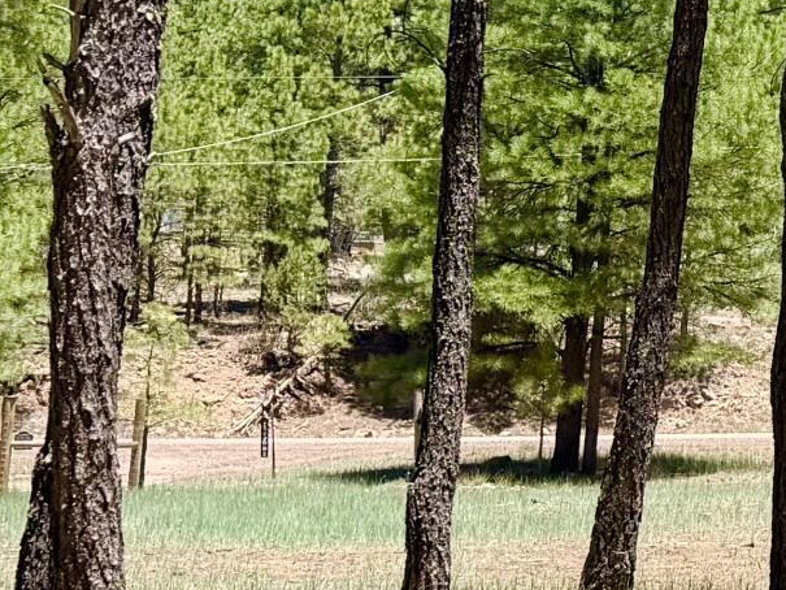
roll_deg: +0.2
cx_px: 1438
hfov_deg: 14.5
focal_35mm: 119
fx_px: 2703
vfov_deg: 12.4
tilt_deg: +8.7
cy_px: 55
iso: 80
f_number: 1.78
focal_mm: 6.76
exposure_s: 1/1727
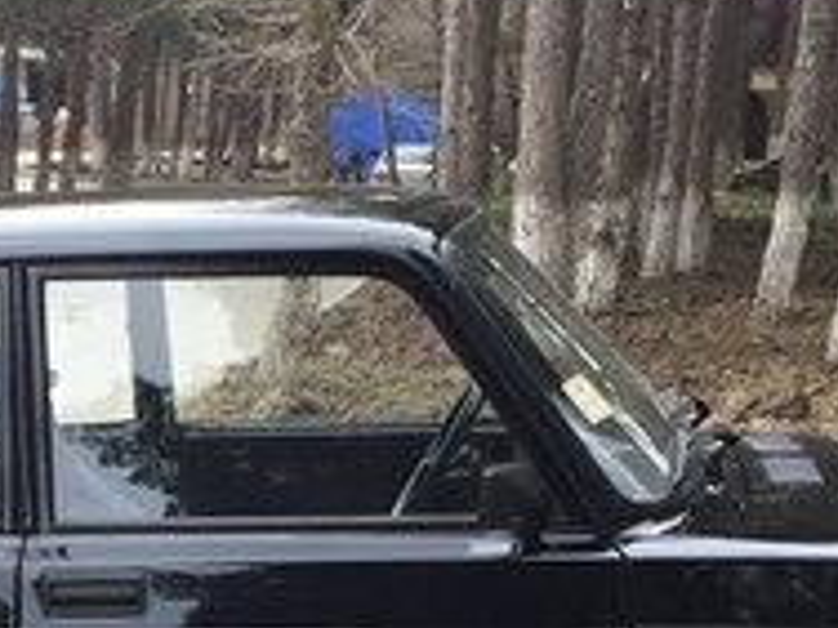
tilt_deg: -16.1
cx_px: 152
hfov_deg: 19.0
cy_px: 750
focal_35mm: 102
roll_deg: -5.5
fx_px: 2469
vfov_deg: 14.1
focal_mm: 4.15
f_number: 2.2
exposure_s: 1/136
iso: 32
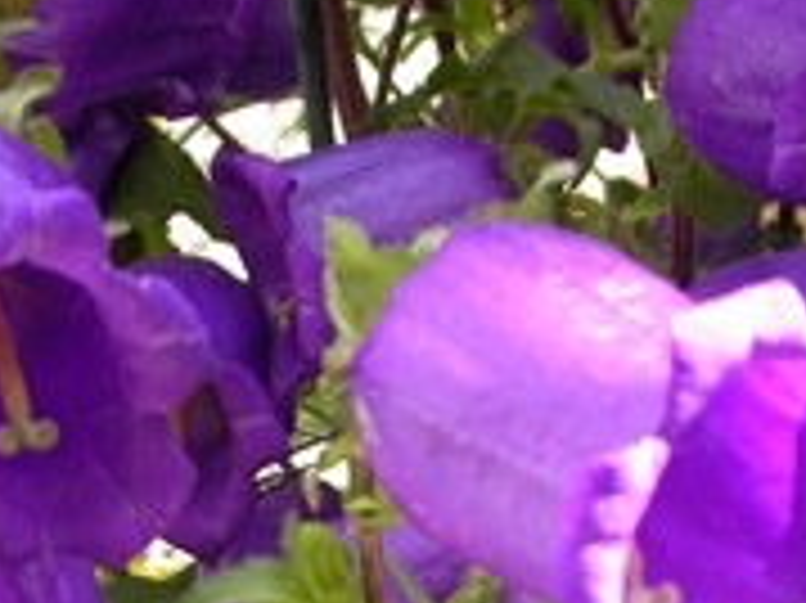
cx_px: 299
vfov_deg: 15.3
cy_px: 675
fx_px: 2187
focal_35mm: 94
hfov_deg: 20.8
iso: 100
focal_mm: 7.85
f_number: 3
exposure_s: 1/65.4
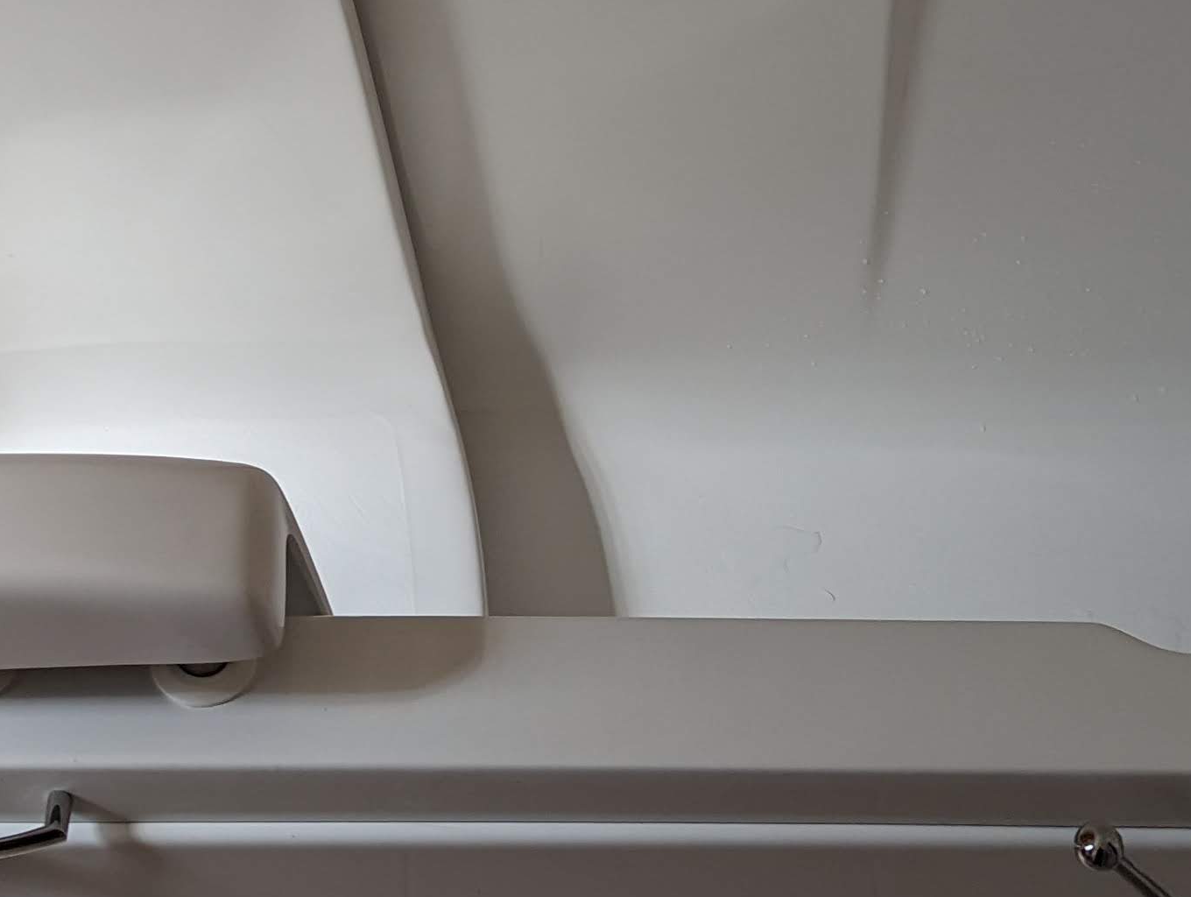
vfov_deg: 19.8
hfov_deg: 26.8
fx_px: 2481
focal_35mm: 72
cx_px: 384
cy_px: -16
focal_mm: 6.81
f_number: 1.85
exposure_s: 1/185
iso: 39
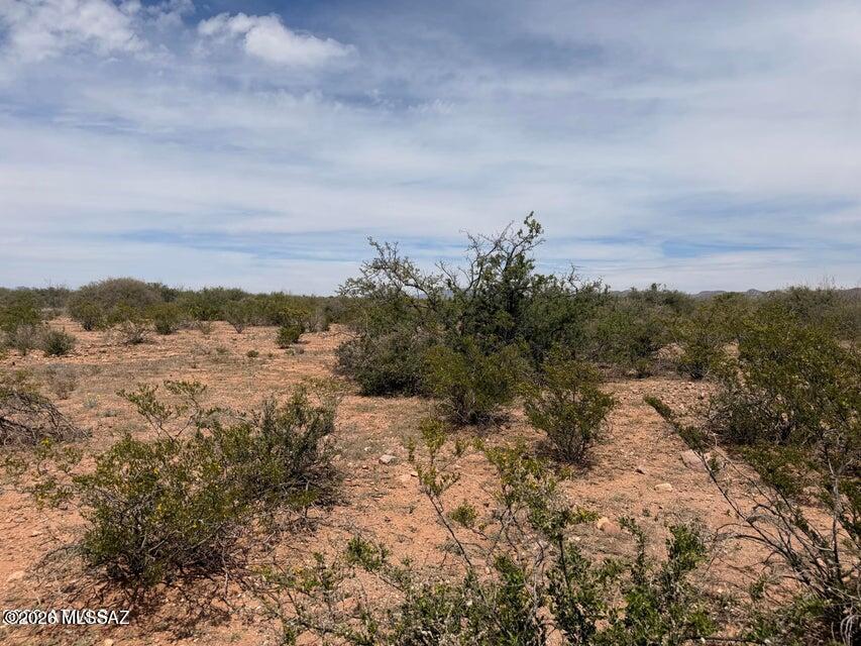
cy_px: 323
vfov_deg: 56.8
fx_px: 597
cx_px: 430
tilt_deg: -0.7
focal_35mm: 24
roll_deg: -1.8
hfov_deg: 71.6
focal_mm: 6.76
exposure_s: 1/10309
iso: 80
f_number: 1.78
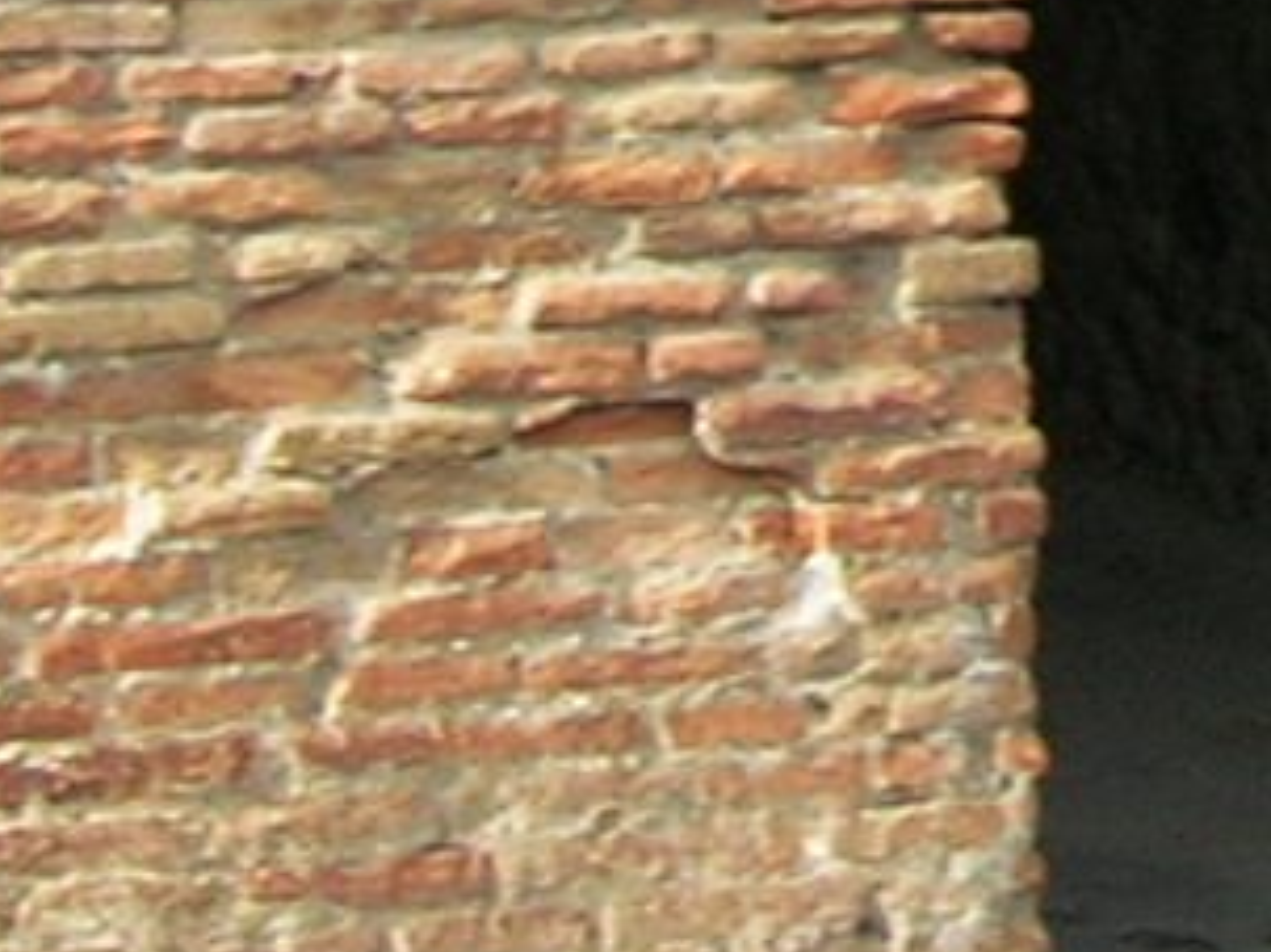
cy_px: -1476
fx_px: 8442
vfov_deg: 6.1
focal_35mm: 230
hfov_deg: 8.3
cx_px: 2156
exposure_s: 1/68.5
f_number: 4.9
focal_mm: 5.7
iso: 50
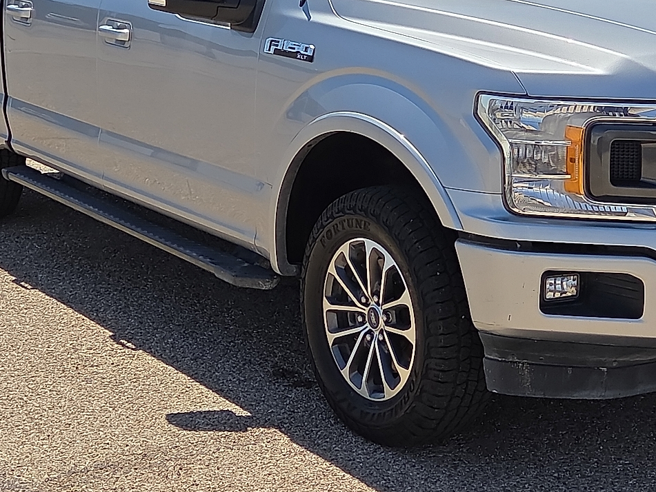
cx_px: 402
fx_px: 1403
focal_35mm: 74
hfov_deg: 26.3
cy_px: 116
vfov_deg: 19.8
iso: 25
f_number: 1.8
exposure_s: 1/2500
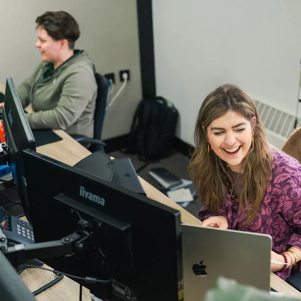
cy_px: 151
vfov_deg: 29.1
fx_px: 580
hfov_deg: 28.7
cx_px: 216
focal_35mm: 59
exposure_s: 1/320
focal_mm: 46
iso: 1000
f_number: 2.8
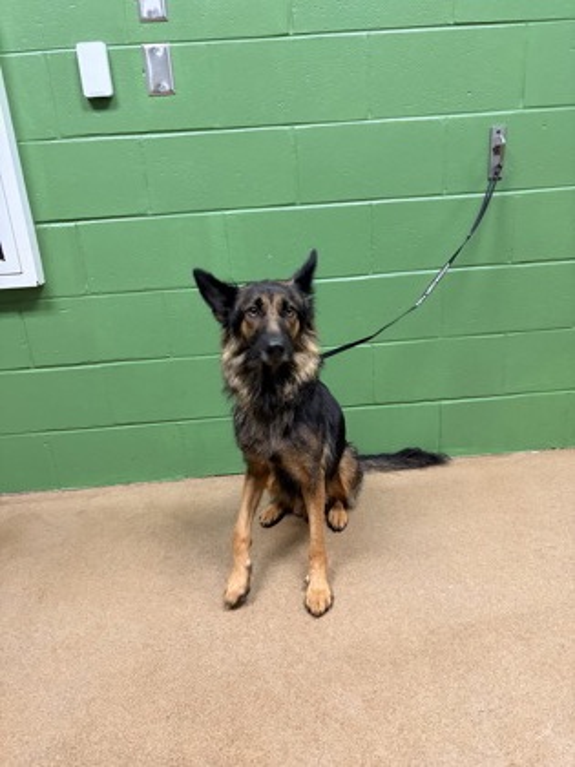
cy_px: 384
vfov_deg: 67.3
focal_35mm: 26
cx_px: 288
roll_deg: +3.4
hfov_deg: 53.1
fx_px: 576
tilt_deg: -19.5
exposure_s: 1/60
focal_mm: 5.96
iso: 400
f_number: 1.6
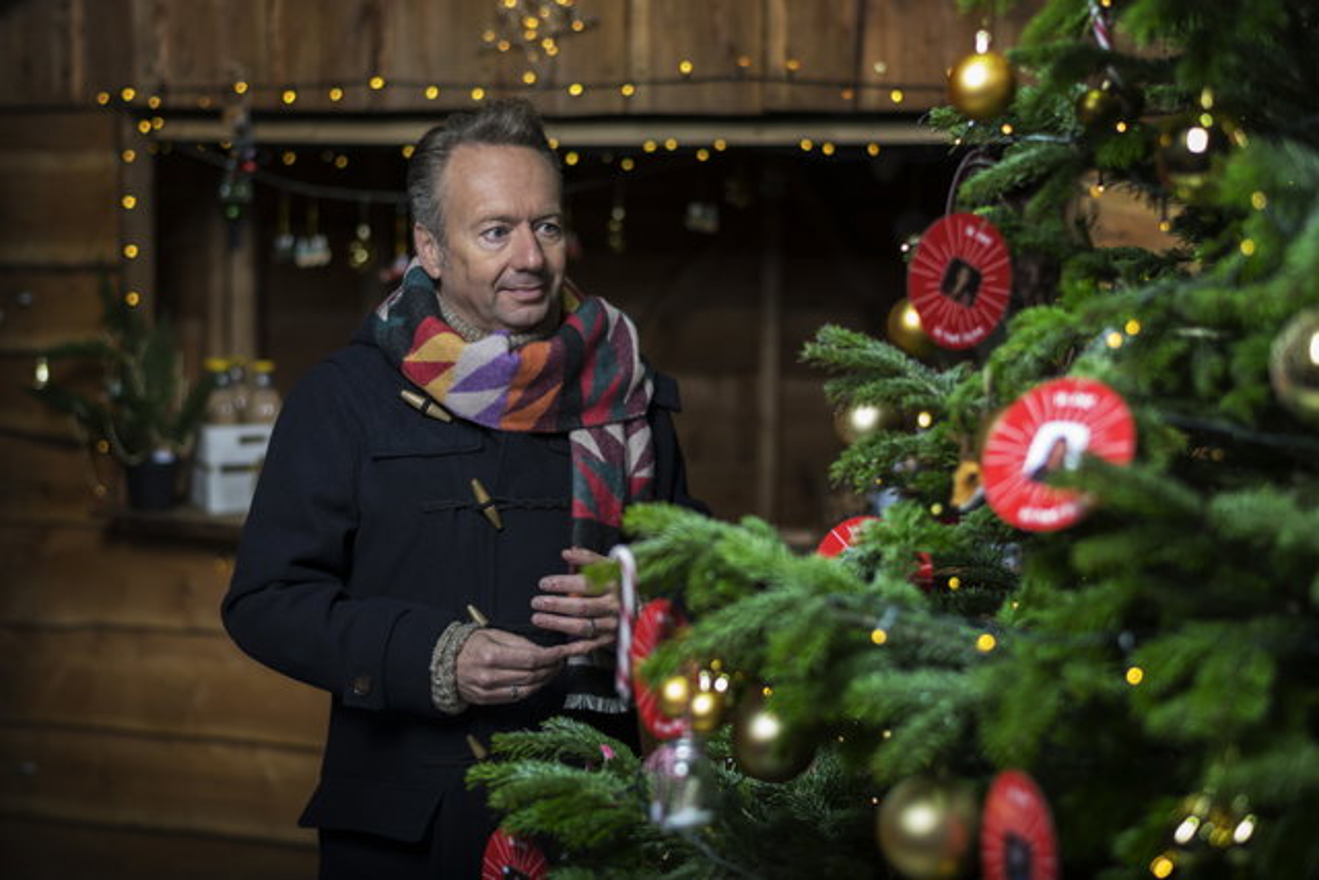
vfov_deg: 23.4
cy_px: 440
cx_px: 660
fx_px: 2125
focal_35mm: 58
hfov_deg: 34.5
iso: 200
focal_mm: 58
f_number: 2
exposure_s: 1/200
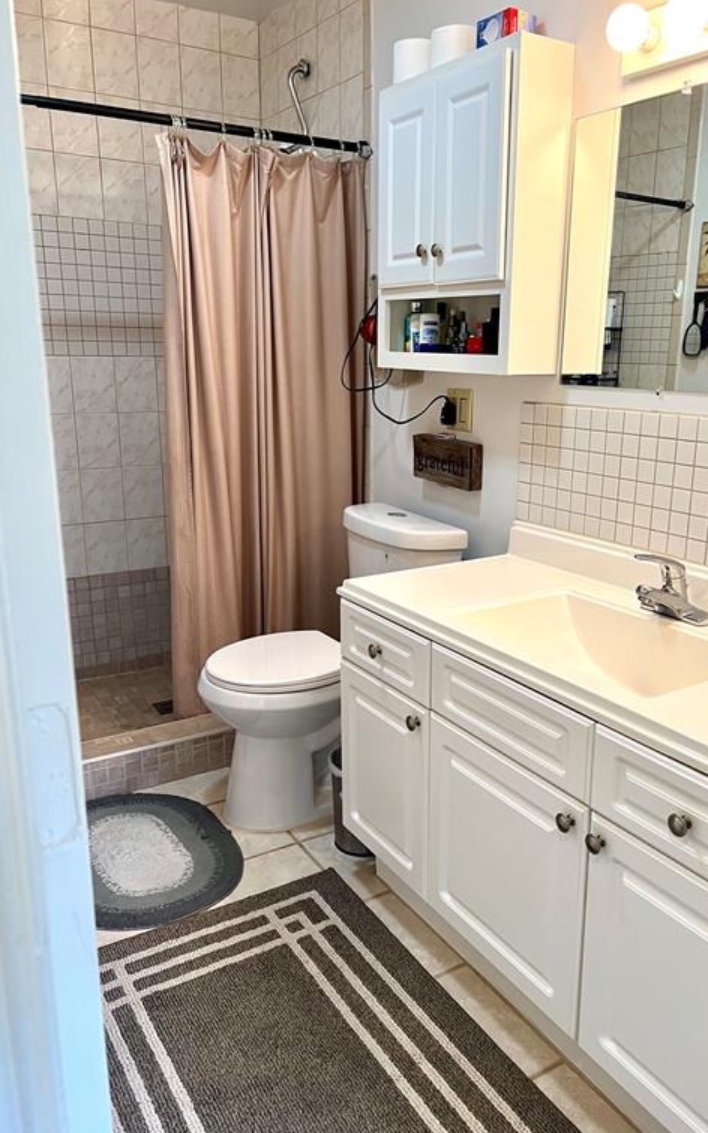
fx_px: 865
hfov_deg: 44.4
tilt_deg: -14.0
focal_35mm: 28
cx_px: 410
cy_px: 565
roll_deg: +0.0
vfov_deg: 66.5
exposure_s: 1/60
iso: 100
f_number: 1.5
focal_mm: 5.7
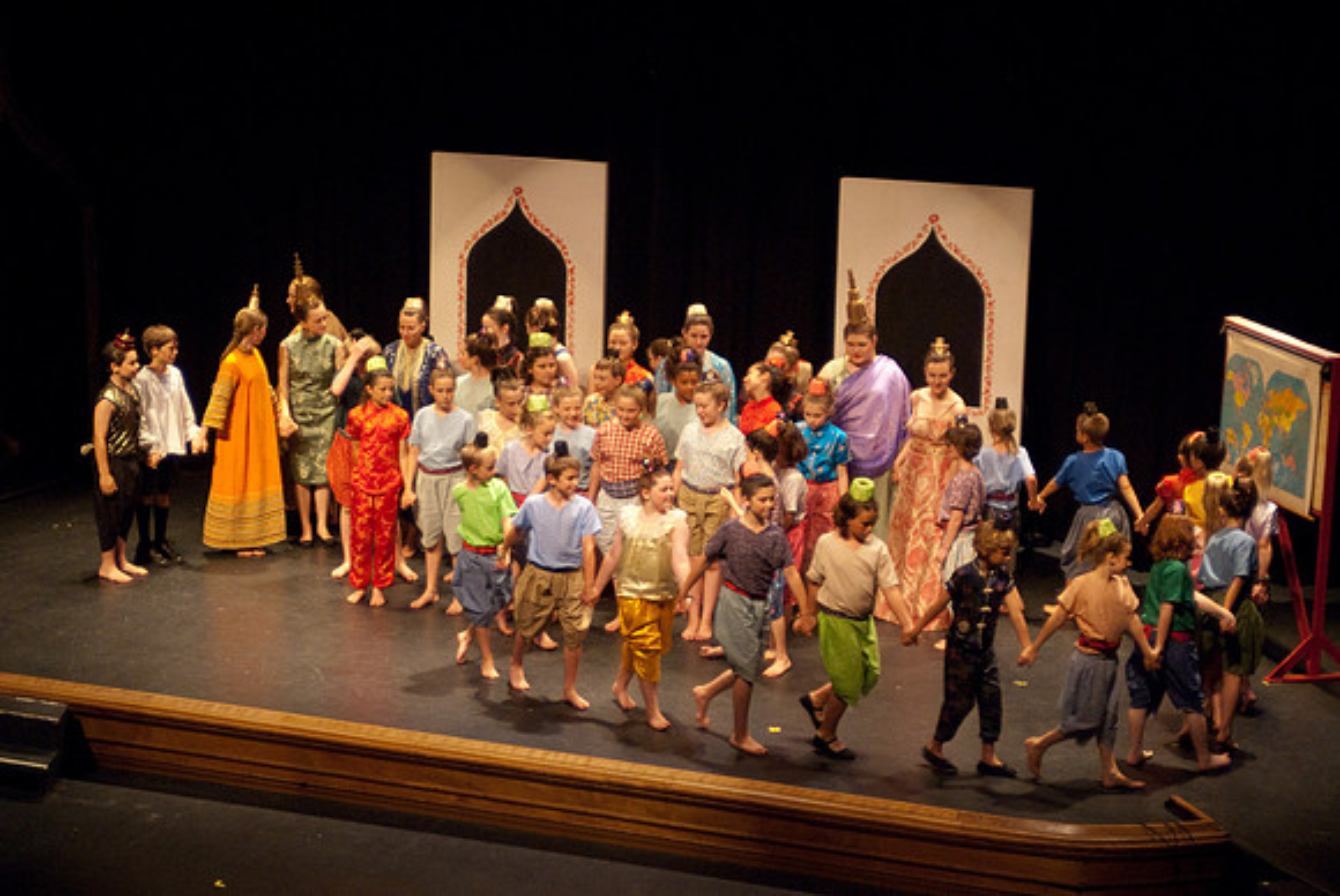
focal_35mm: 75
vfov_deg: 18.2
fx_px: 2794
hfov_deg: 27.0
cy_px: 448
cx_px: 670
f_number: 2.8
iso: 1000
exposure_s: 1/125
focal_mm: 50
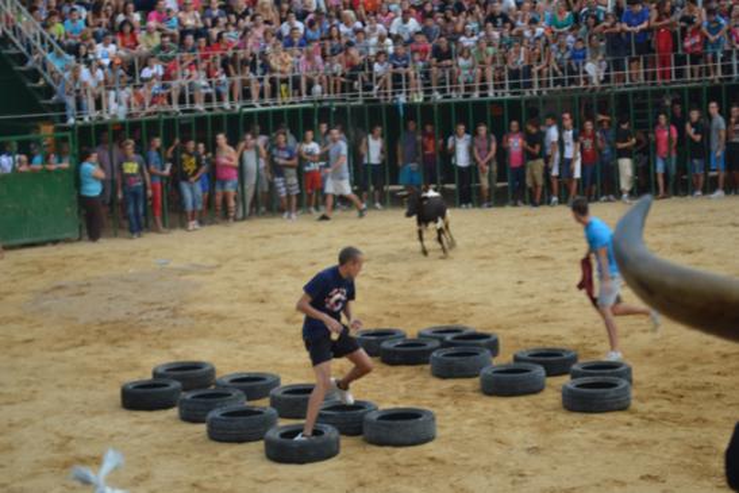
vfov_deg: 16.6
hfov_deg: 24.6
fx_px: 1694
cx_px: 370
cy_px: 246
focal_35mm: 82
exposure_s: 1/125
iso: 220
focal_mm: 55
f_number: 5.6
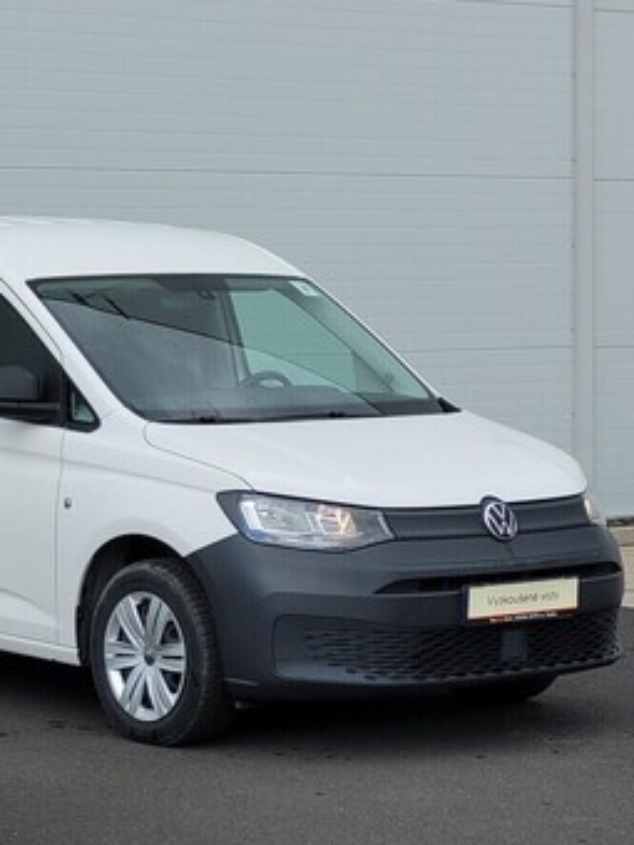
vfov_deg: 16.0
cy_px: 486
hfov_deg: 12.0
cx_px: 85
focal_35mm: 123
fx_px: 3004
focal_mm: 7.12
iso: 25
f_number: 2.4
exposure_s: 1/337
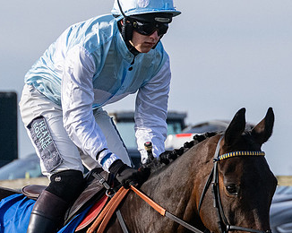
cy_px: 229
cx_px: 196
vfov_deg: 3.0
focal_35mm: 515
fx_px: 4445
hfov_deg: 3.8
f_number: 5
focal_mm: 115
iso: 400
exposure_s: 1/3200
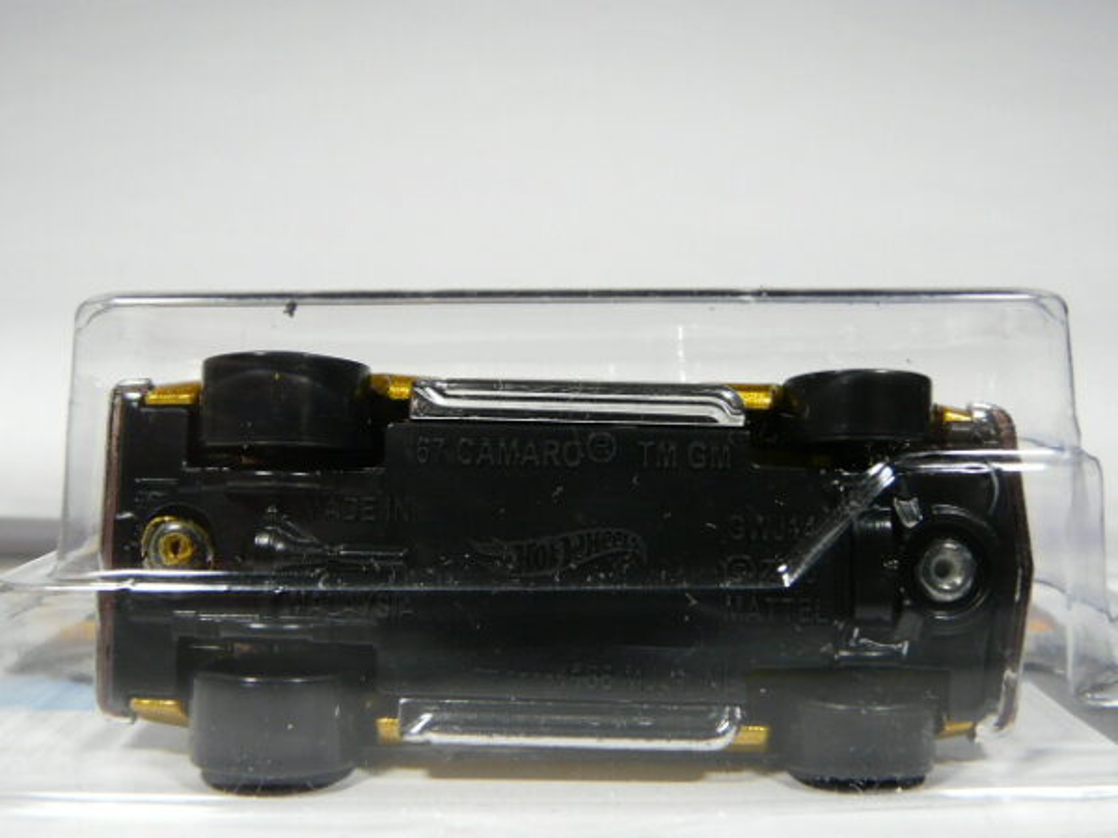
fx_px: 1195
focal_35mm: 37
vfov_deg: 38.7
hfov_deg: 50.1
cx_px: 559
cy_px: 419
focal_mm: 4.6
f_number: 2.8
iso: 100
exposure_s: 1/60
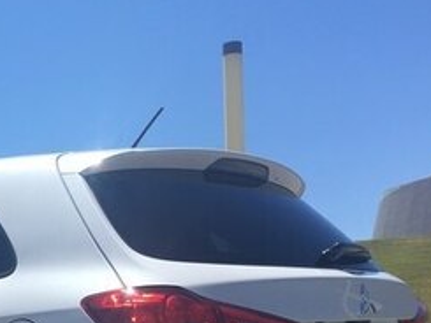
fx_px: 972
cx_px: -33
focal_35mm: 78
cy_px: 357
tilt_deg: -0.8
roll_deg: +2.1
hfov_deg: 23.6
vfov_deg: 18.2
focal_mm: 4.15
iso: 25
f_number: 2.2
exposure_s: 1/1603
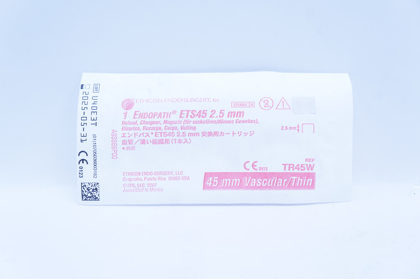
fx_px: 577
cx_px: 210
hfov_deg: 40.0
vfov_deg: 27.2
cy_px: 140
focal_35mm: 50
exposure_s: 1/125
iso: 800
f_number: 6.3
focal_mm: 33
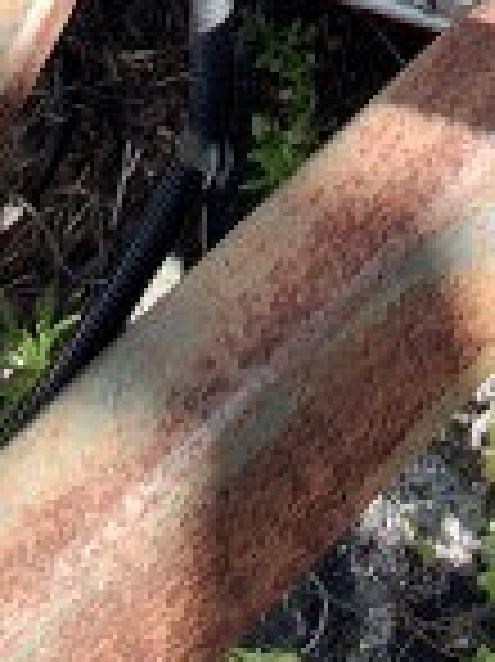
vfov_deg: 14.7
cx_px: 612
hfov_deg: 15.1
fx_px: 1795
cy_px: -853
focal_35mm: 94
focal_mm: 1.4
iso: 50
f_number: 2.2
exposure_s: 1/173
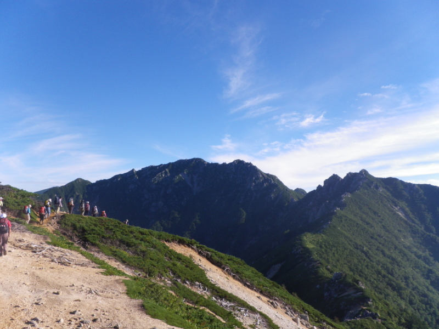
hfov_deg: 52.6
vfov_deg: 40.7
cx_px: 220
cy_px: 164
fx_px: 444
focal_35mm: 35
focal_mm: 6.2
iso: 64
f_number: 6.3
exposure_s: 1/200
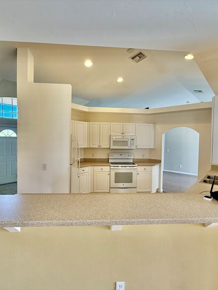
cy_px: 146
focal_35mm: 19
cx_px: 111
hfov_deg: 68.7
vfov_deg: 84.7
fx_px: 160
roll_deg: -2.2
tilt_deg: -2.3
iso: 160
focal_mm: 2.22
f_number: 2.2
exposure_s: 1/120
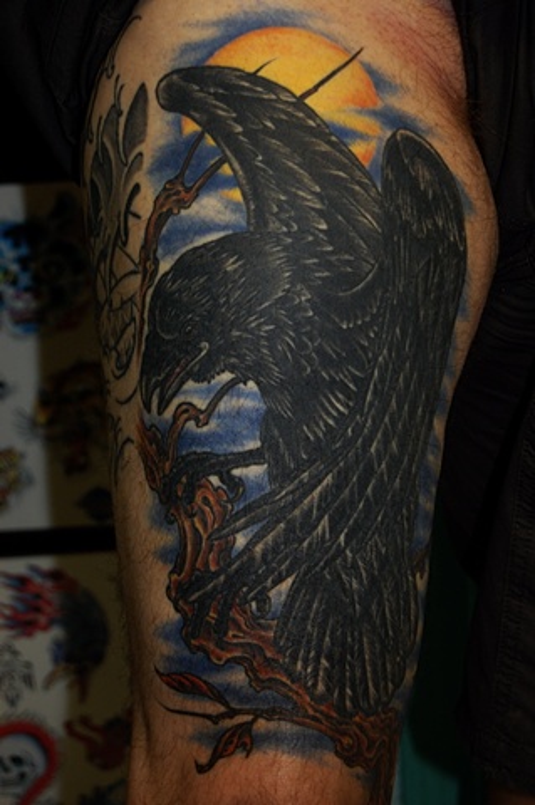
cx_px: 268
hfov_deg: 17.5
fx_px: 1742
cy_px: 402
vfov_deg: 26.0
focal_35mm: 78
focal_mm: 52
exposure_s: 1/60
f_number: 5.6
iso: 400
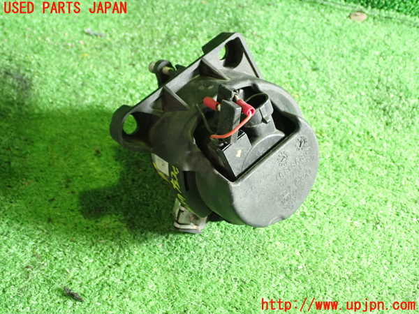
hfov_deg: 45.8
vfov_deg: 35.1
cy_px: 157
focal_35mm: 41
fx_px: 496
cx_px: 210
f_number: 2.8
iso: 800
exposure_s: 1/40
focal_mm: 7.31
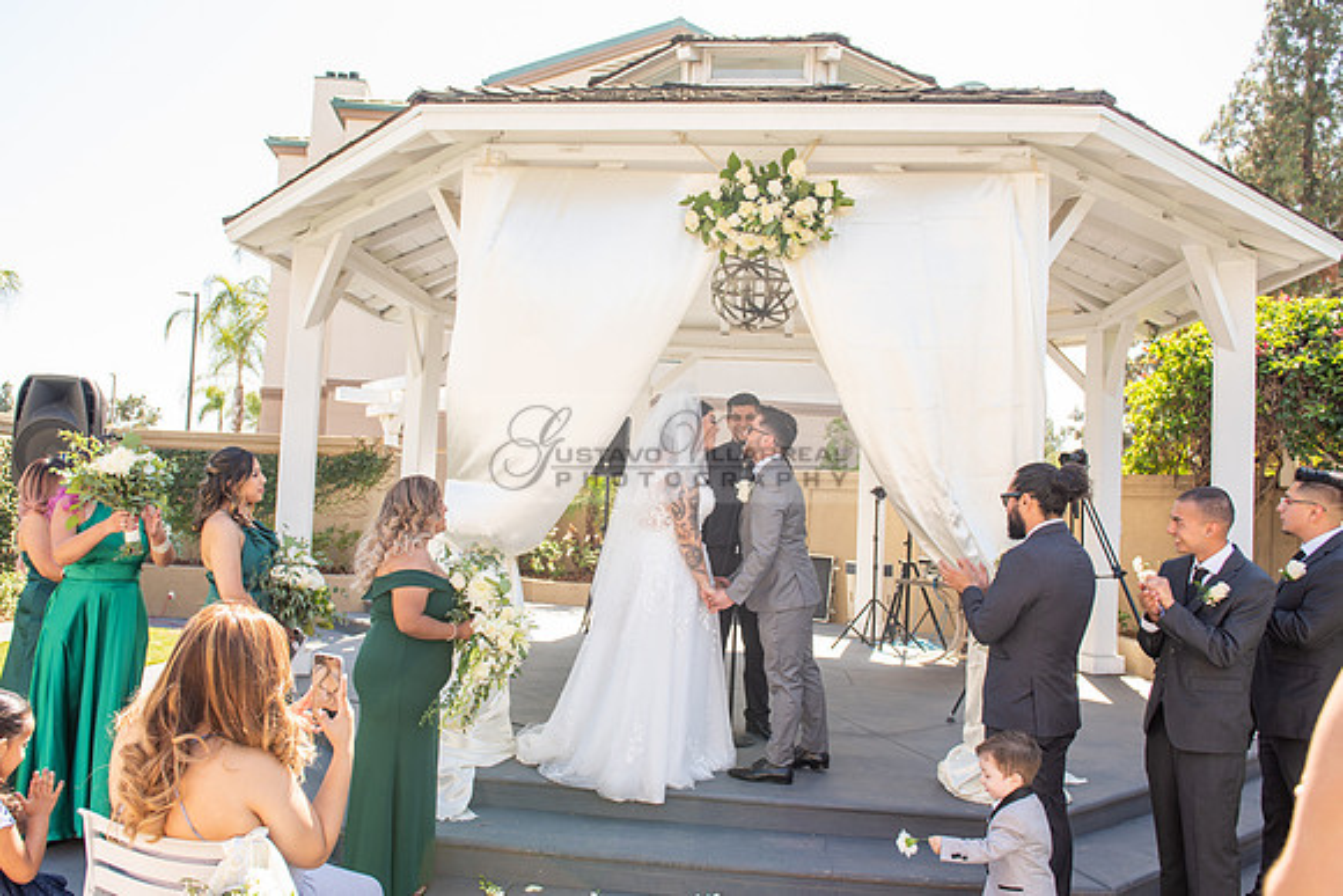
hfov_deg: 66.7
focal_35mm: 27
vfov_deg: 47.4
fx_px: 1020
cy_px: 445
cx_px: 637
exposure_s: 1/200
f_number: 4
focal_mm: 24
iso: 100
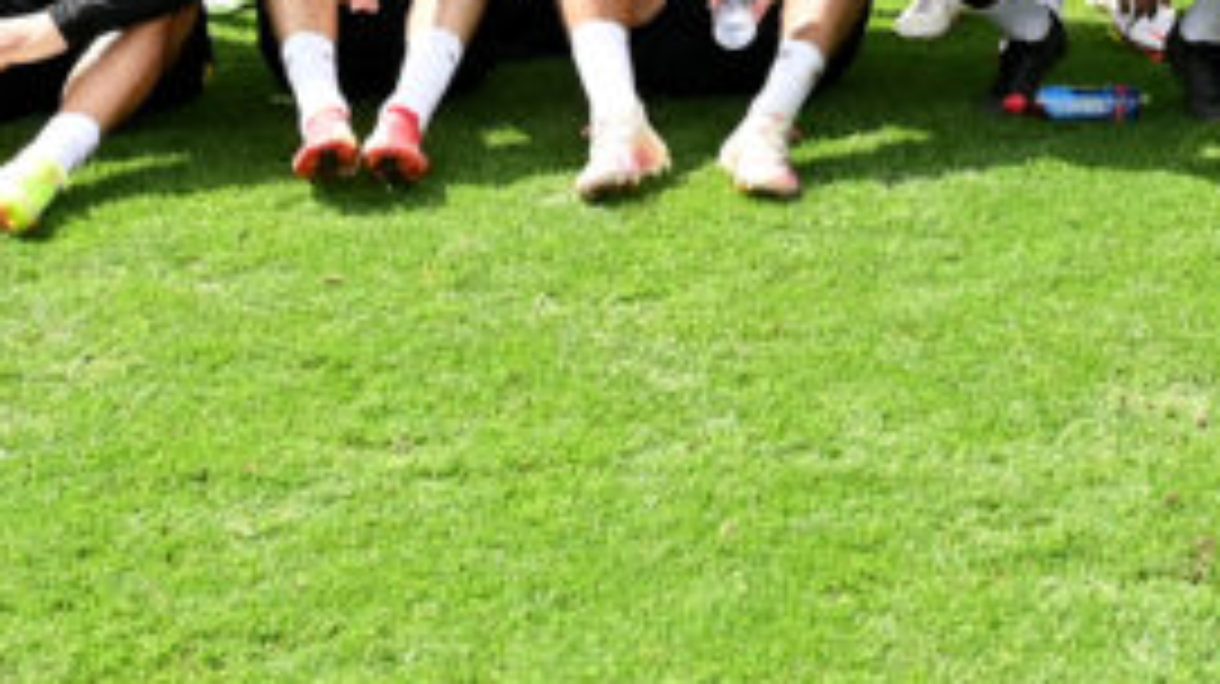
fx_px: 3588
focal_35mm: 111
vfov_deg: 10.4
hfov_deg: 18.2
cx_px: 1504
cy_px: -475
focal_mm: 28
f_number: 5.6
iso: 500
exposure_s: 1/2500
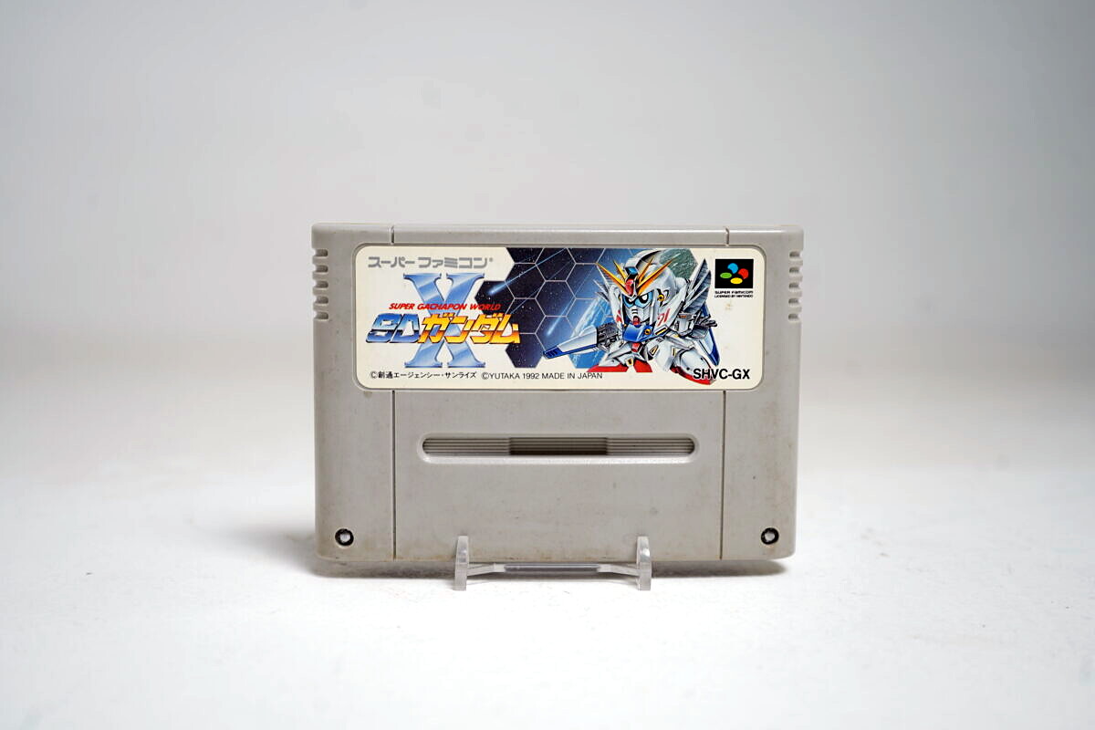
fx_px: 1247
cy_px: 365
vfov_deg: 32.6
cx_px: 548
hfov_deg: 47.4
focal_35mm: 41
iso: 64
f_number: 5
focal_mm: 41
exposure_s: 1/8
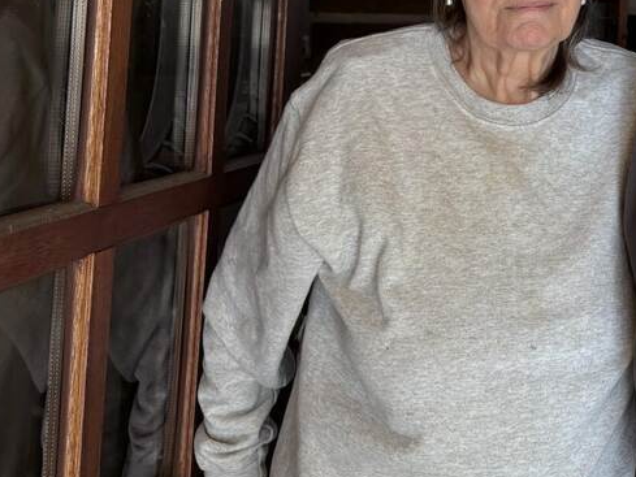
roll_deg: -1.6
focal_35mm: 51
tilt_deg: +2.4
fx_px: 937
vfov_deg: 27.4
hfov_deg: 35.0
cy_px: 38
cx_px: 590
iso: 160
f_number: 1.6
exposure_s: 1/60
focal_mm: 5.96
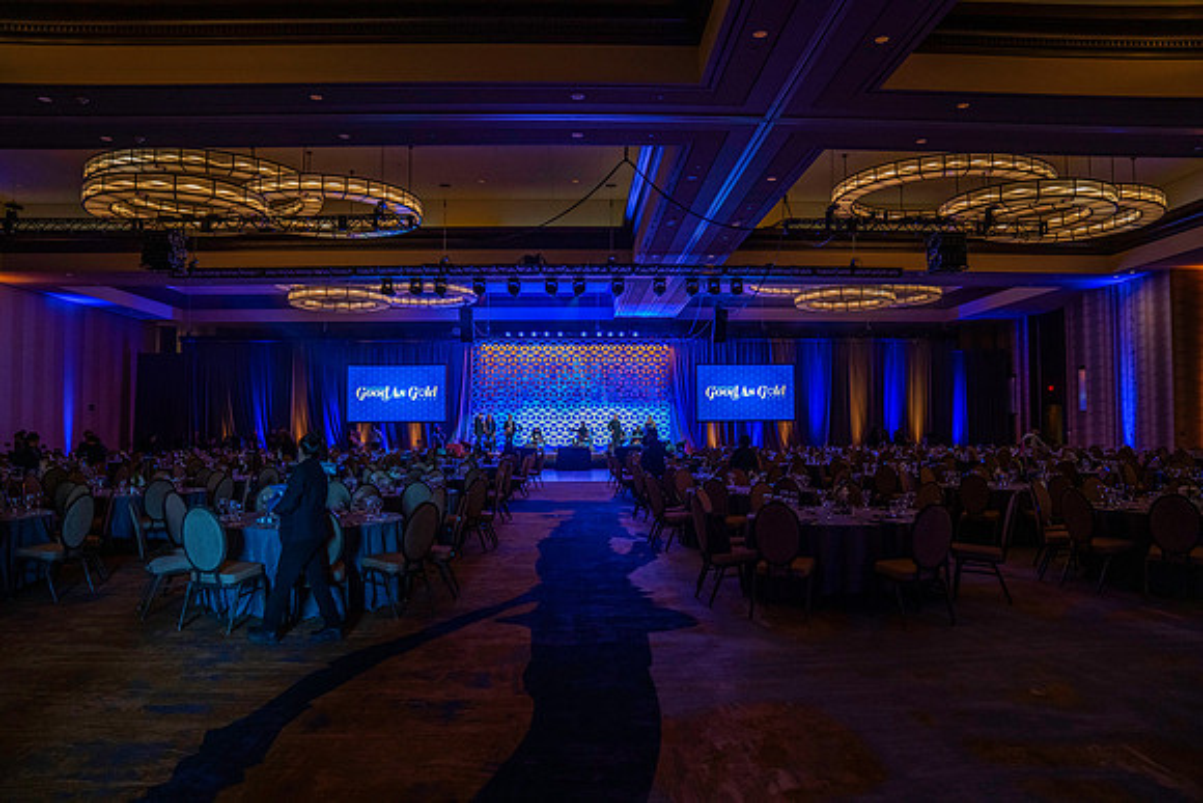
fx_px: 802
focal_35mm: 24
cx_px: 602
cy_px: 402
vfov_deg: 53.2
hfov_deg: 73.7
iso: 2500
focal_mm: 24
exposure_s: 1/160
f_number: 2.8
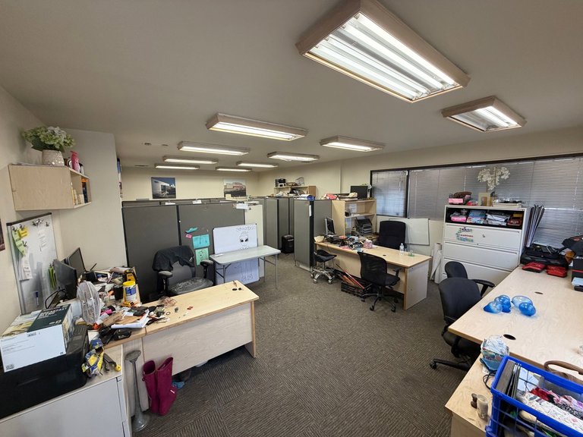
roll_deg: +1.0
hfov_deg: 102.1
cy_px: 218
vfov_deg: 85.7
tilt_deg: -6.7
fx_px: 236
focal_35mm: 14
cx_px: 292
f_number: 2.2
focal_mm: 2.22
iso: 200
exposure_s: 1/121
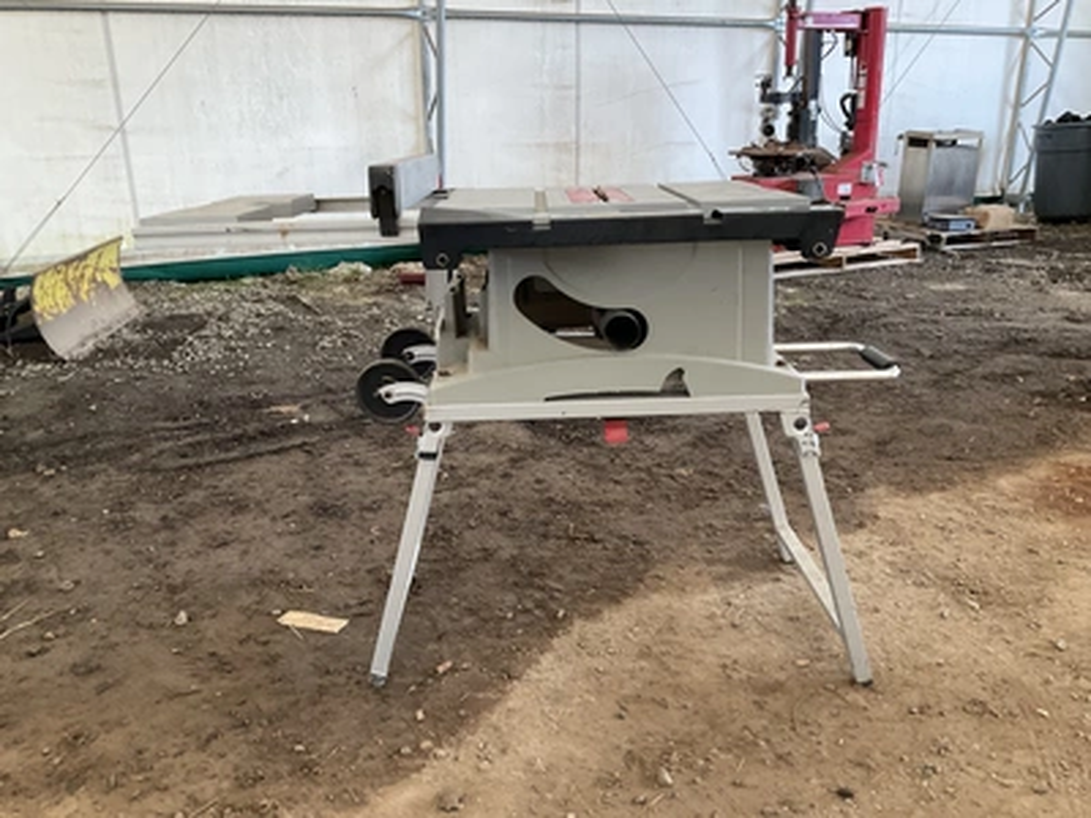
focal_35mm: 29
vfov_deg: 48.2
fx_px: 914
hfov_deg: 61.7
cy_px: 409
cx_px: 546
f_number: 1.8
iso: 64
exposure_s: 1/122
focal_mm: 3
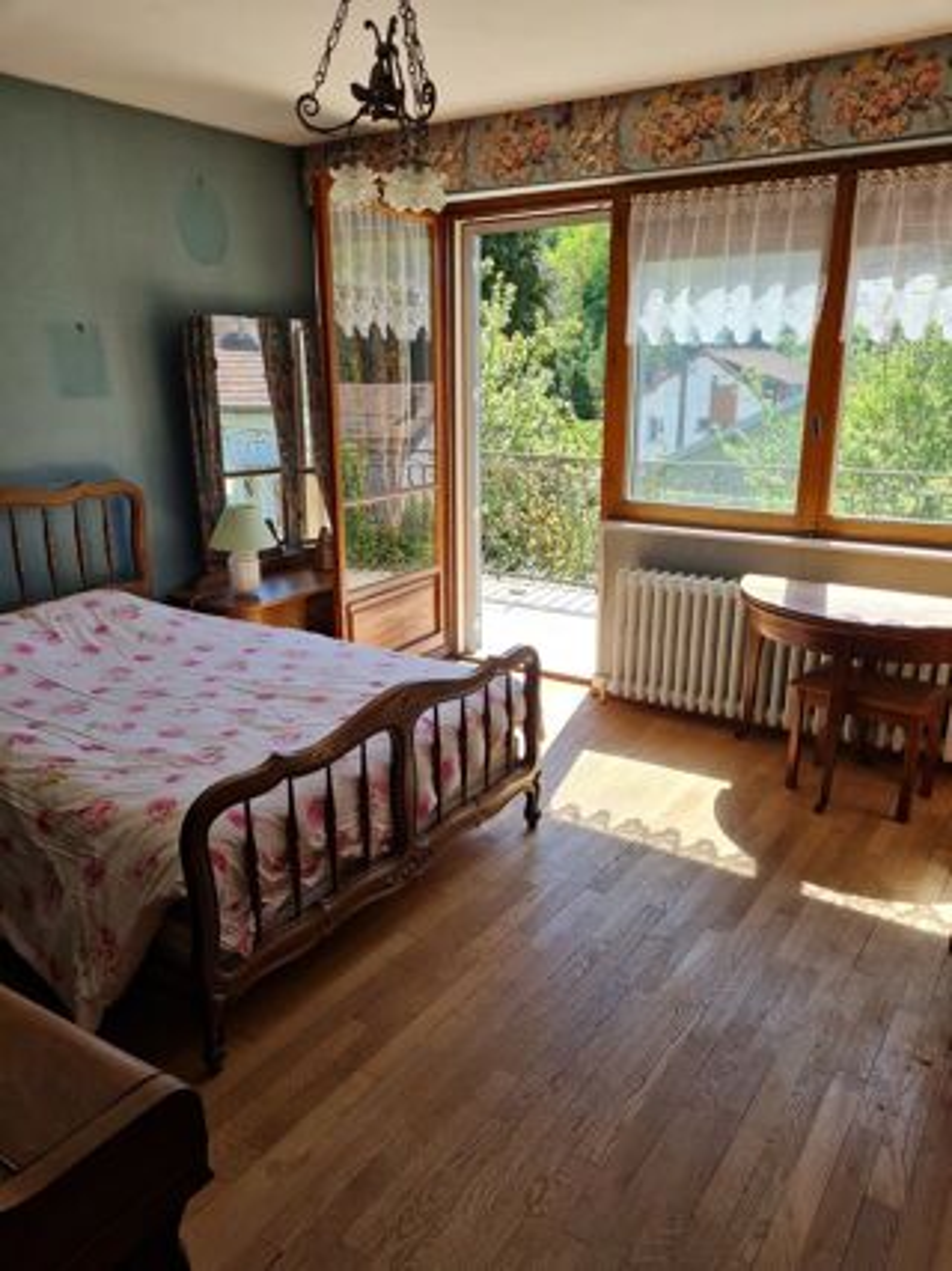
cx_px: 476
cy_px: 636
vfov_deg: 67.3
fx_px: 954
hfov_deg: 53.0
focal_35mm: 26
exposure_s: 1/468
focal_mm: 5.4
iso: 50
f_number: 1.8
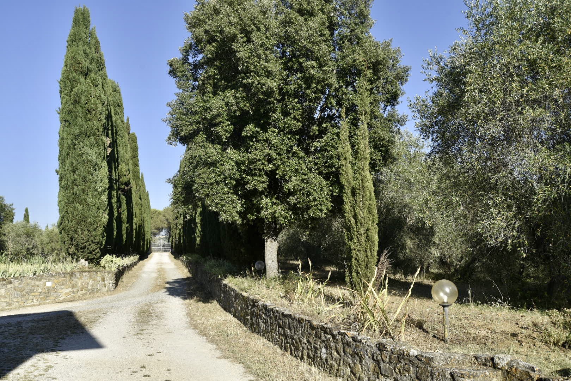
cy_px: 190
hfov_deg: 54.4
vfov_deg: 37.9
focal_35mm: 35
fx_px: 555
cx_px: 286
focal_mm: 35
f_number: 8
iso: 100
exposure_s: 1/250
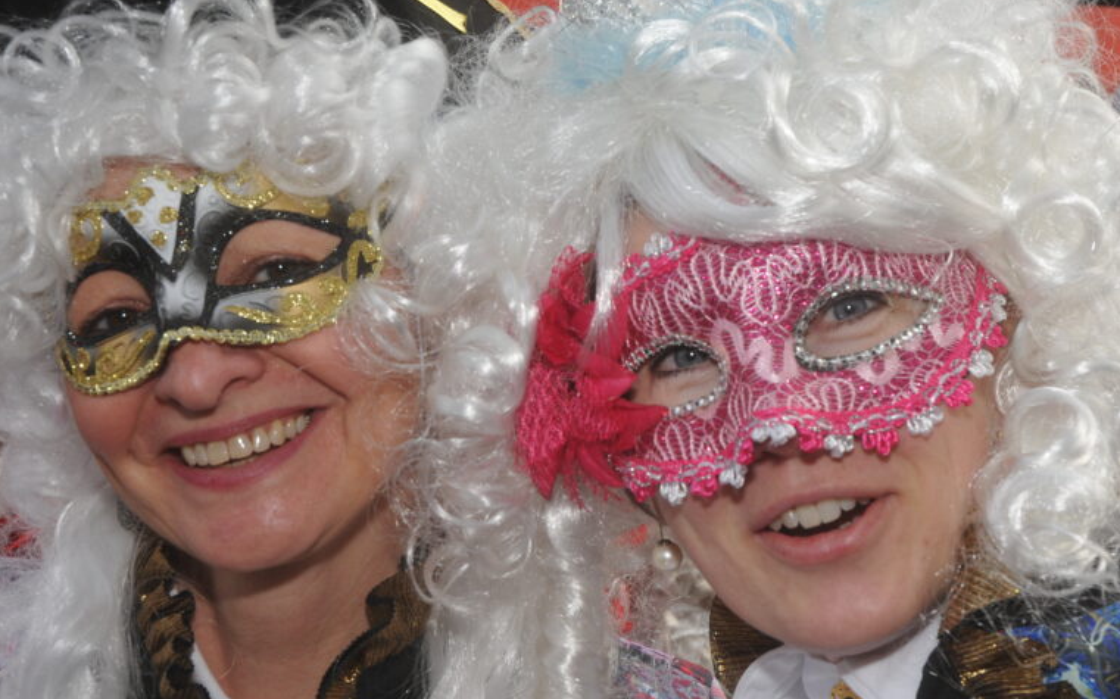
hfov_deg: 27.9
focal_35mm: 74
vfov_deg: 17.6
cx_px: 561
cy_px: 334
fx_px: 2258
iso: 400
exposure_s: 1/200
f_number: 7.1
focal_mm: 48
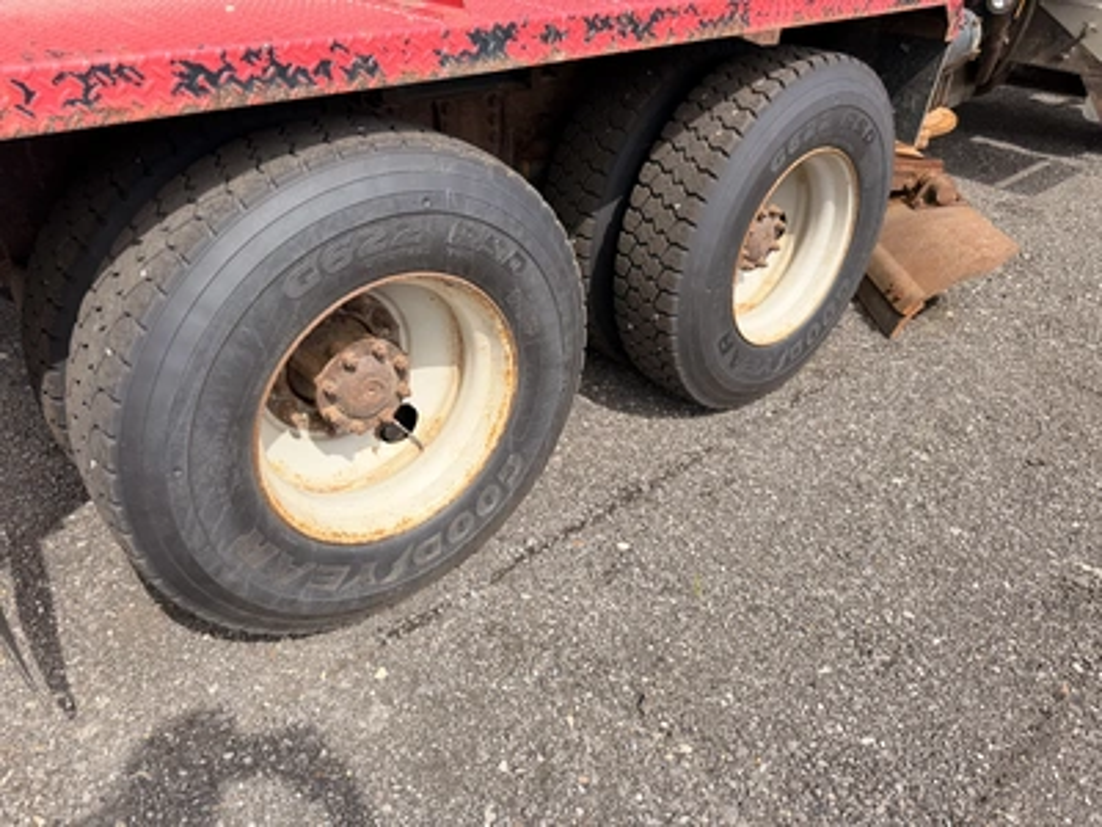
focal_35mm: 24
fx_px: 764
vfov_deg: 56.8
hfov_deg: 71.6
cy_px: 414
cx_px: 551
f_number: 1.78
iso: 80
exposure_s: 1/2169
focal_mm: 6.76
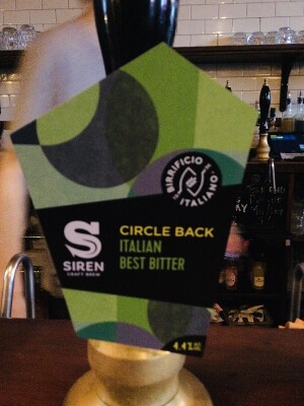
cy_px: 203
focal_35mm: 31
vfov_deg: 58.4
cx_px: 152
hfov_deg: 45.4
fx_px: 363
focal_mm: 3.3
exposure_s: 1/17
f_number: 2.4
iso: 800
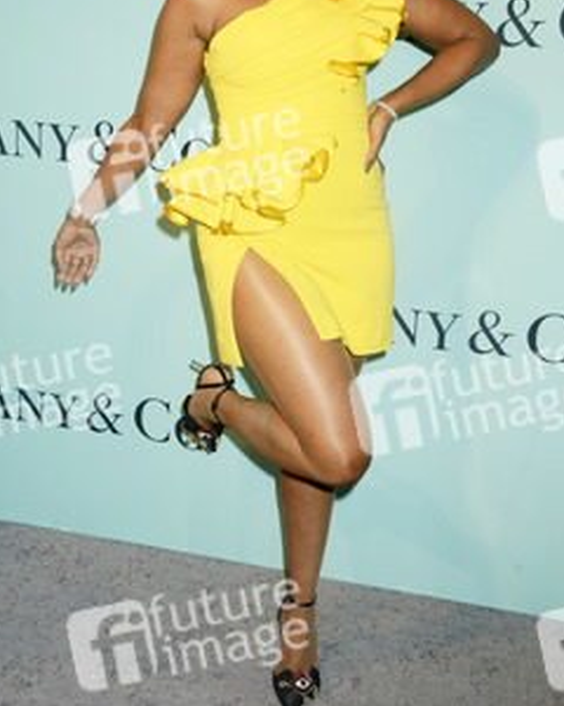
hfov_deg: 27.6
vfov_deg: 34.0
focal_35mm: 55
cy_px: 282
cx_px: 257
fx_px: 1148
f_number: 7.1
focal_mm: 44
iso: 400
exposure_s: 1/250
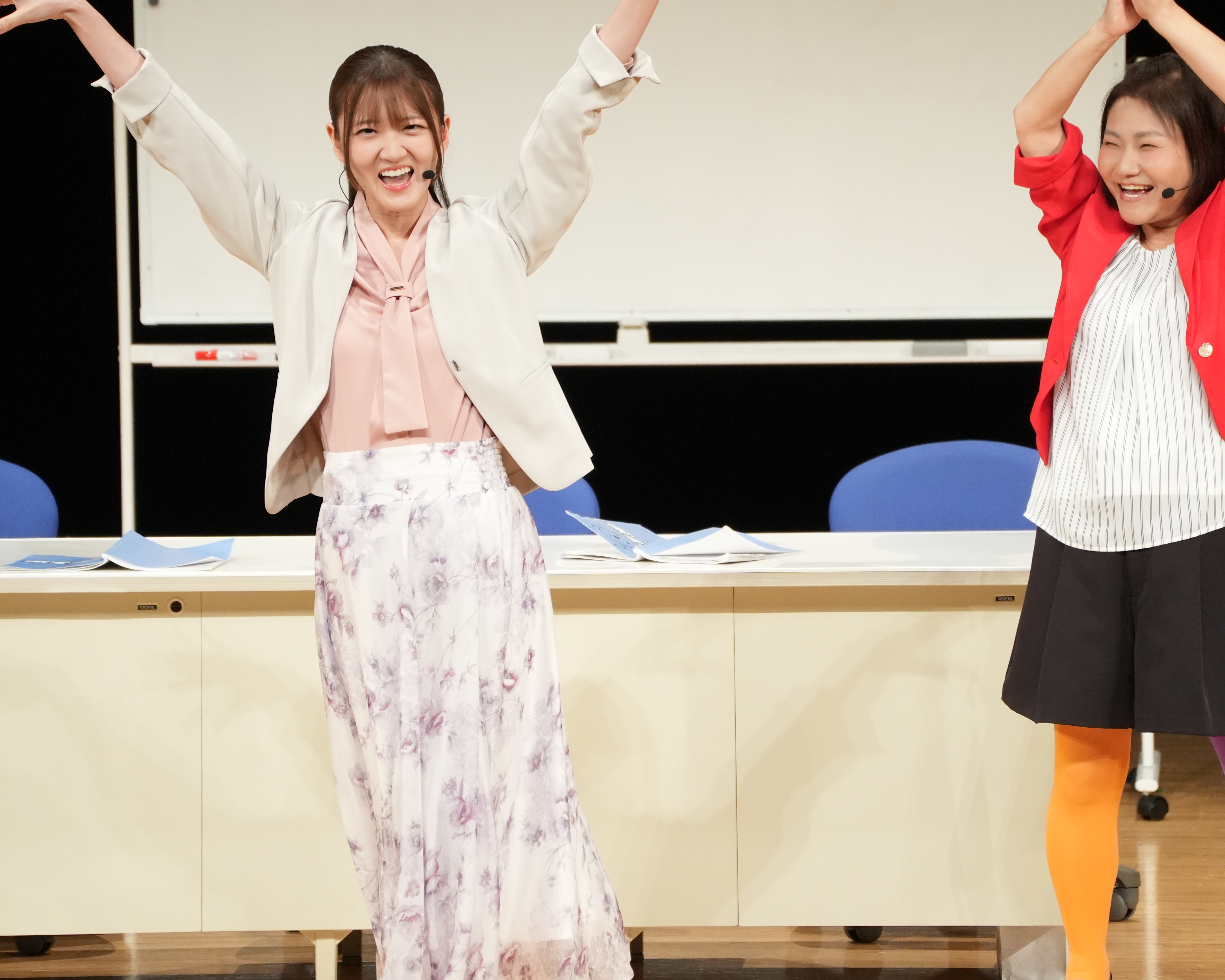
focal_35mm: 369
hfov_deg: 5.2
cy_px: 457
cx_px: 650
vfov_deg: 4.2
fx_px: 13378
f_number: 6.3
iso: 4000
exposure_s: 1/320
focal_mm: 244
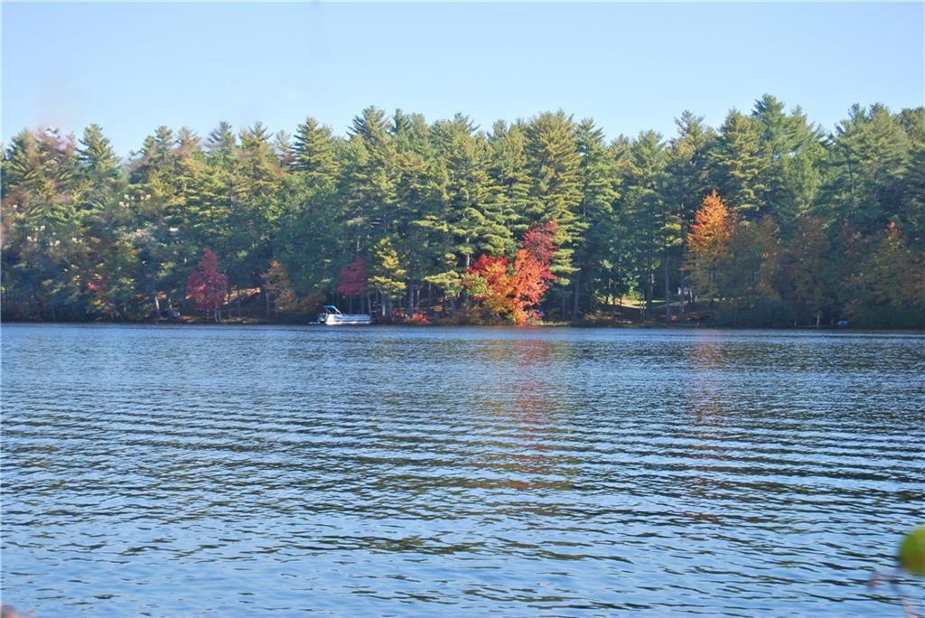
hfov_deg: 24.6
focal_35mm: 82
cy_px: 309
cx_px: 462
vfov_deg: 16.6
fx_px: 2121
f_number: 6.3
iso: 100
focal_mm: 55
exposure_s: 1/160
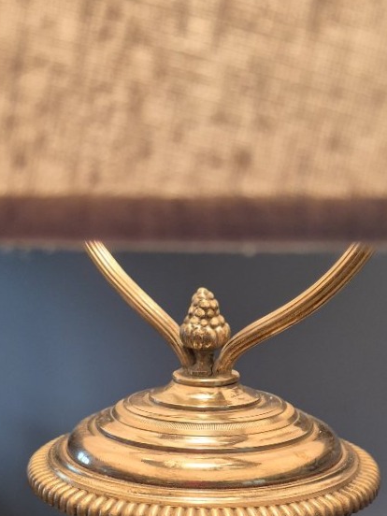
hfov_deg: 30.3
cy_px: 505
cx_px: 186
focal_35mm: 48
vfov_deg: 36.1
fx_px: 716
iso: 125
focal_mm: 5.4
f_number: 1.8
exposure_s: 1/100
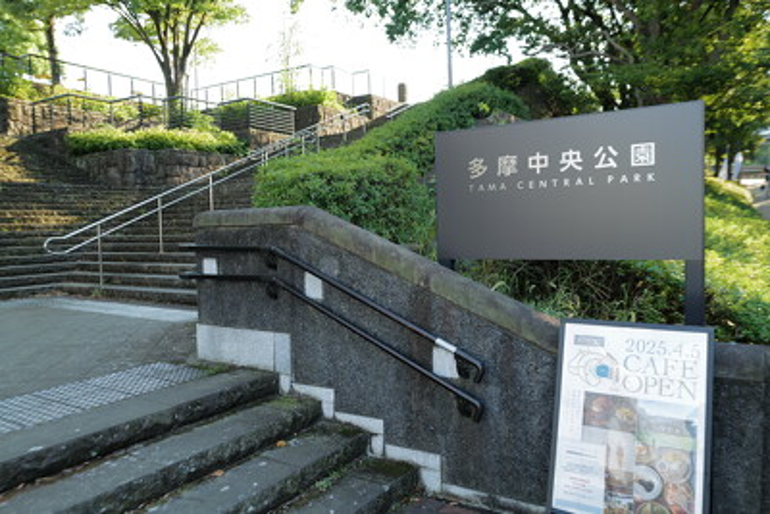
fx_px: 599
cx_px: 385
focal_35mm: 28
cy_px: 257
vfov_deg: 46.4
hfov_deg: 65.5
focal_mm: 28
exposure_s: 1/100
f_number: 3.2
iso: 100
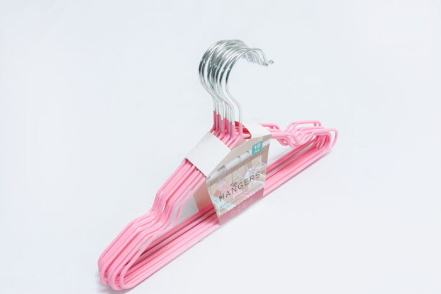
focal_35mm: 45
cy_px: 147
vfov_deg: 29.9
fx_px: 551
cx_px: 220
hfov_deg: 43.6
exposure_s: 1/125
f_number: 11
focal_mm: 30
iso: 3200
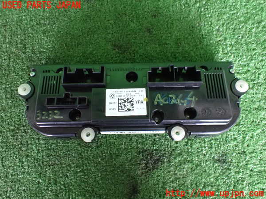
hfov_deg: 60.0
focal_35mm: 30
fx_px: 231
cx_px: 133
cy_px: 100
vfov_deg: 46.8
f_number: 2.3
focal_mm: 5.4
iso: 1600
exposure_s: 1/30
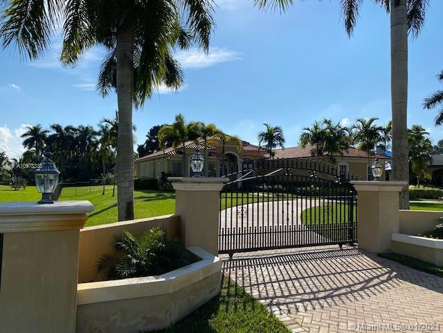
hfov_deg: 67.3
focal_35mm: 26
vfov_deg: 53.1
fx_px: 333
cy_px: 166
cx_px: 222
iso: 32
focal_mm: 4.25
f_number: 1.8
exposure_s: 1/6061
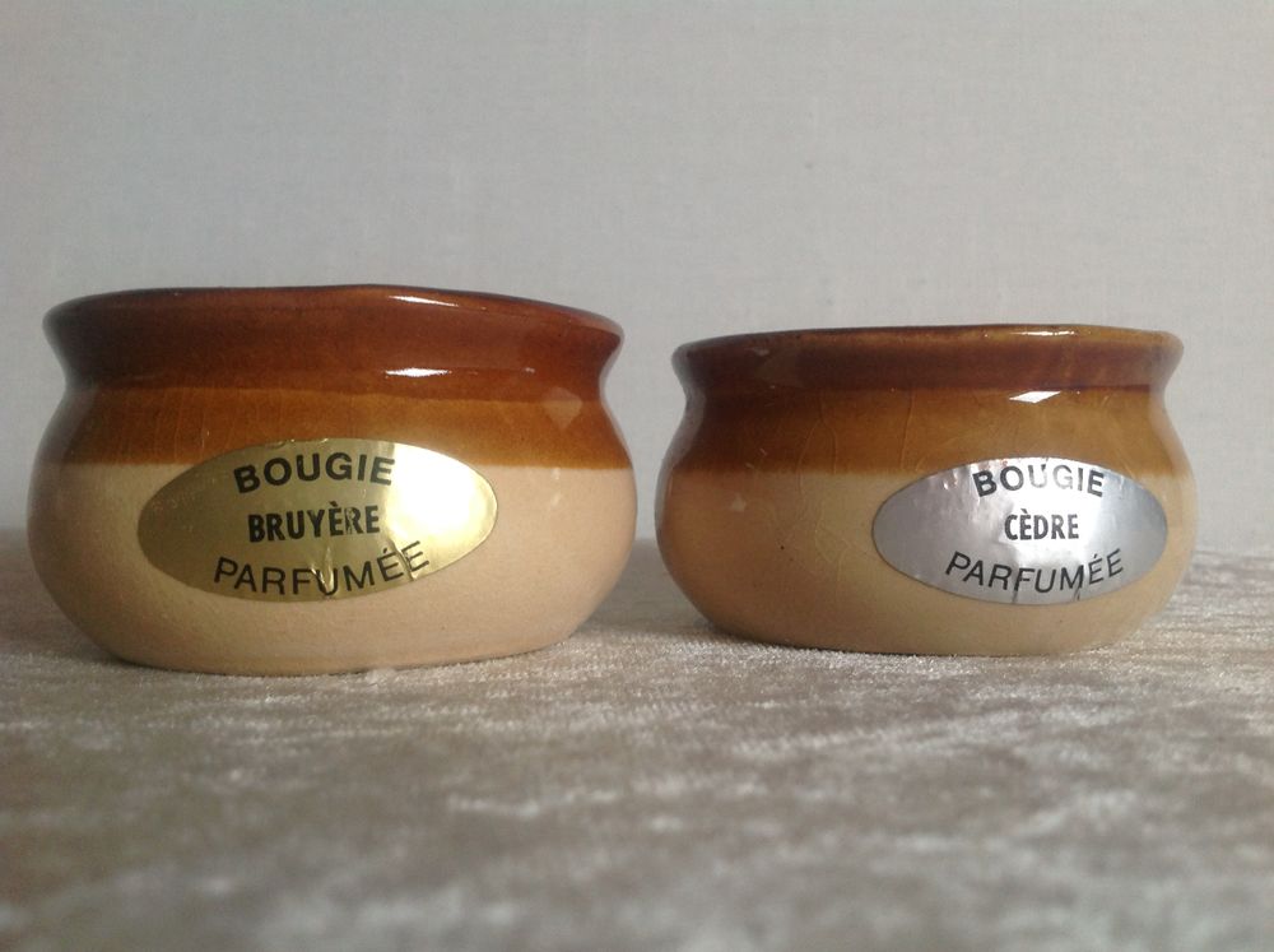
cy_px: 476
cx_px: 637
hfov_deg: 52.7
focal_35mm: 35
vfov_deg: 40.6
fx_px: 1286
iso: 100
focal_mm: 4.28
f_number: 2.4
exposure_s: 1/15
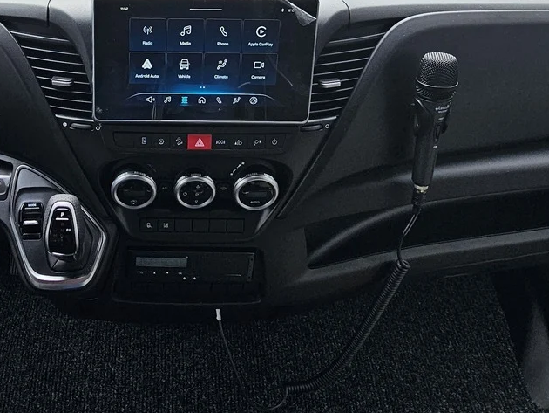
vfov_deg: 40.7
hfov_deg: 52.7
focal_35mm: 33
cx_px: 133
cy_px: 67
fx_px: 524
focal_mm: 2.2
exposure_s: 1/340
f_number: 2.2
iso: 50
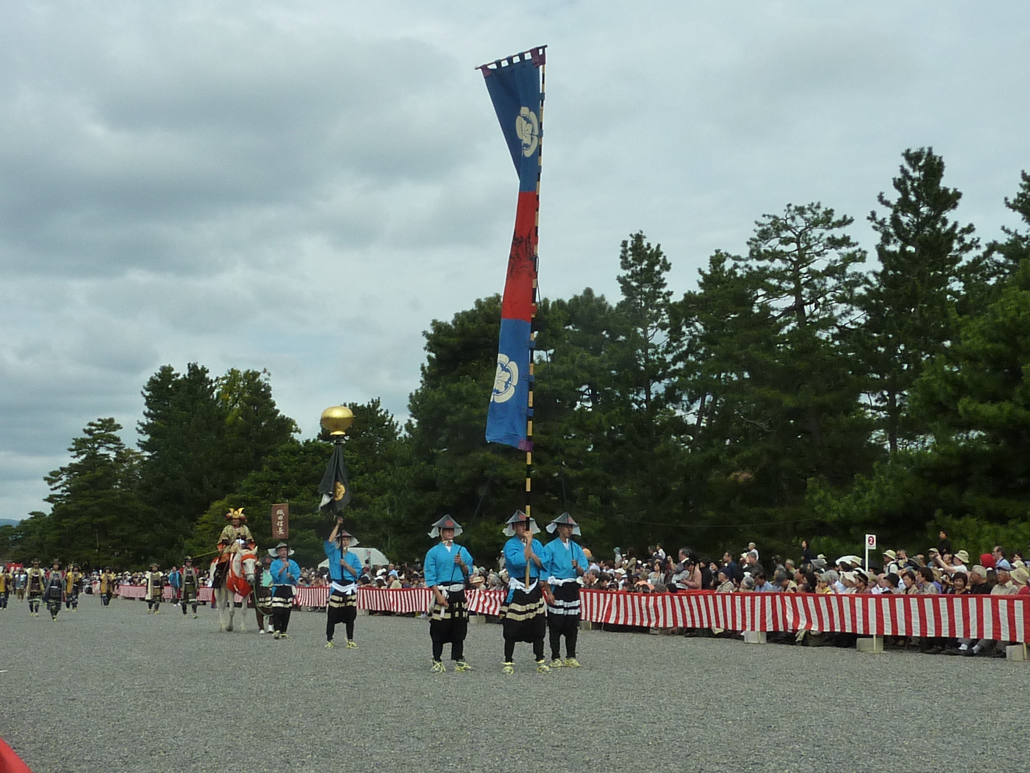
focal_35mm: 45
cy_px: 386
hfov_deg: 42.1
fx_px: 1339
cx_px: 515
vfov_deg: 32.2
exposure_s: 1/500
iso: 125
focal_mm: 4.1
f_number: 5.6
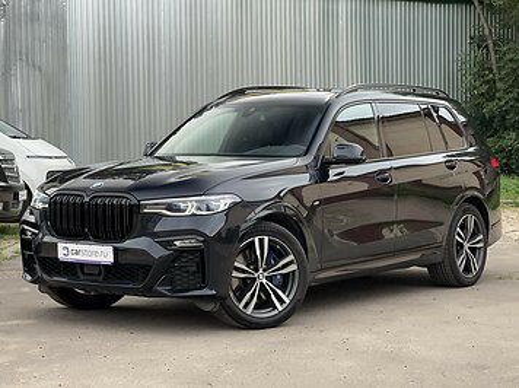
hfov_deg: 25.4
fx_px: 1153
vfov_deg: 19.1
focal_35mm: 77
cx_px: 260
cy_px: 194
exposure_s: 1/60
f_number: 2.8
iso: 320
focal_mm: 9
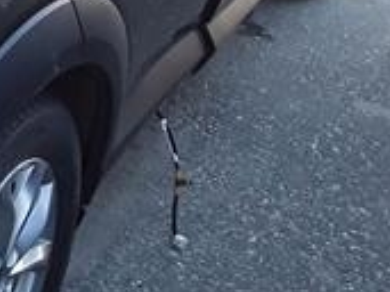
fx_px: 1182
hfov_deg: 16.3
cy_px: -11
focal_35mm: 105
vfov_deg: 13.8
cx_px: -276
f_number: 1.9
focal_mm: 2.91
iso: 64
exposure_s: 1/100
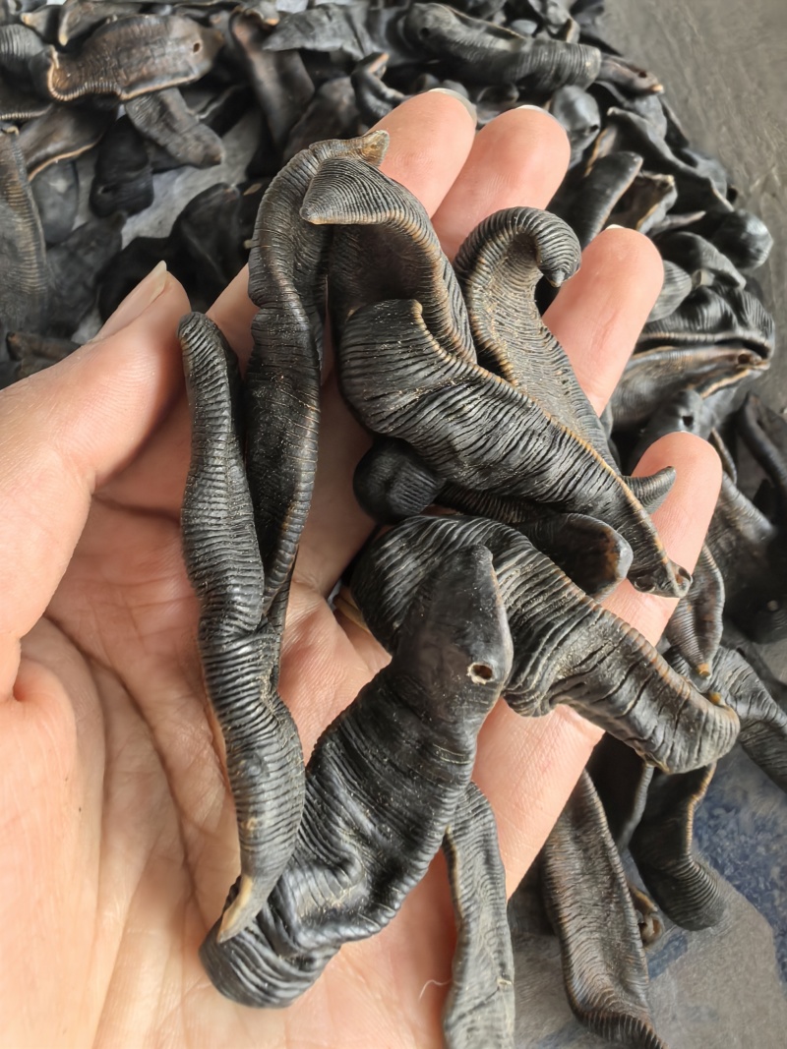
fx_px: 819
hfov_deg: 51.3
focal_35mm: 27
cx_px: 394
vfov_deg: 65.3
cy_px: 524
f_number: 2.2
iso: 320
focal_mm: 1.95
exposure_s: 1/50
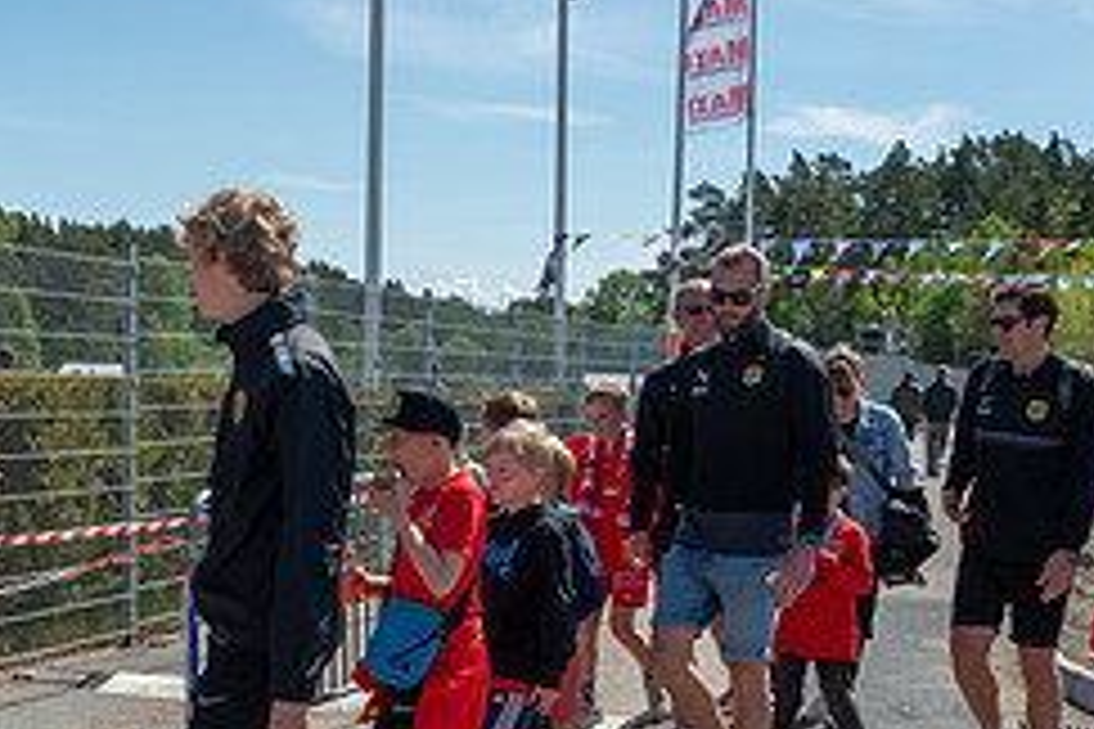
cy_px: 740
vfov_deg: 21.1
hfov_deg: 32.1
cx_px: 360
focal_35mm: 62
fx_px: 1884
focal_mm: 24
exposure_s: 1/1000
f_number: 4
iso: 100
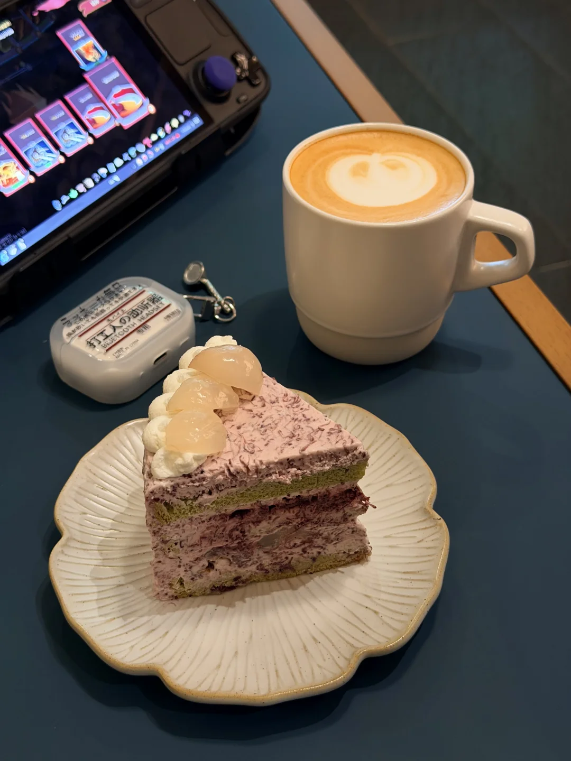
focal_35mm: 48
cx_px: 286
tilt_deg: -42.8
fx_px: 1056
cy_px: 380
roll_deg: +0.5
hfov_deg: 30.3
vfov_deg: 39.7
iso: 160
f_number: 1.78
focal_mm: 6.76
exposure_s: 1/50
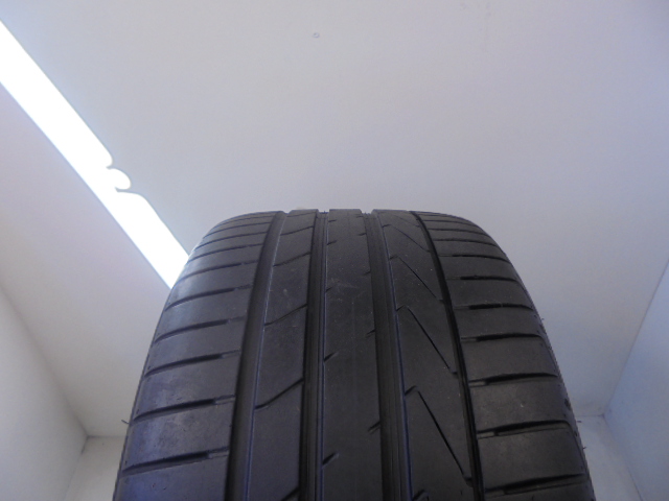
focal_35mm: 26
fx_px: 502
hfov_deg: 67.3
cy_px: 250
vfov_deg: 53.1
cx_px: 334
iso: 100
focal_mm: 4.6
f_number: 3.5
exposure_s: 1/60
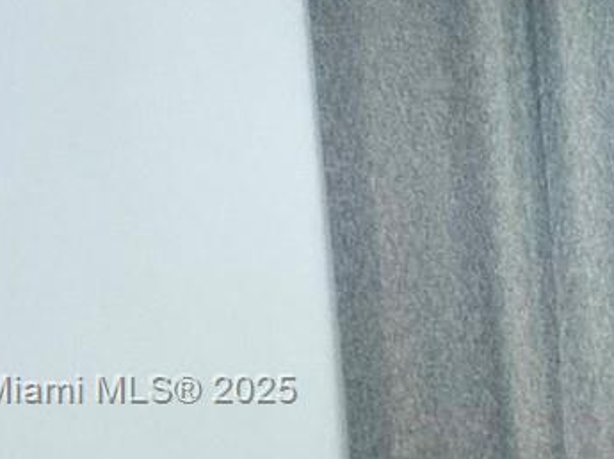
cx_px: 1150
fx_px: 1152
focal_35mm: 65
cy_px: 391
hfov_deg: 20.0
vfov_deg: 22.1
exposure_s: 1/120
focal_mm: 2.22
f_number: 2.2
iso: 250
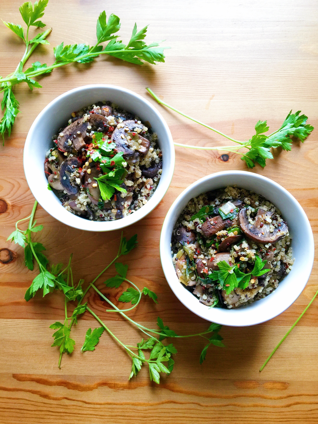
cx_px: 159
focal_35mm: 29
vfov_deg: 61.7
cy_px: 212
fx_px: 355
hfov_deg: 48.2
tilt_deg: -83.1
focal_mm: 4.15
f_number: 2.2
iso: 40
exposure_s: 1/15
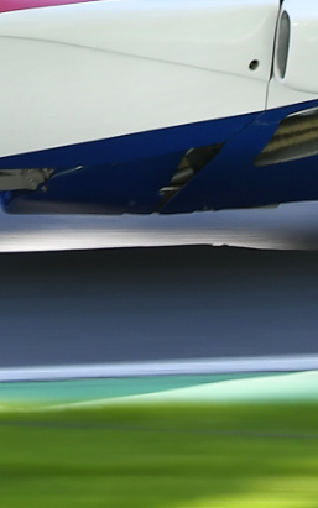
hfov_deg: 2.1
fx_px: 8767
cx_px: -97
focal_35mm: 632
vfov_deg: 3.3
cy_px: 15
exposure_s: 1/50
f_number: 4
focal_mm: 85
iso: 100
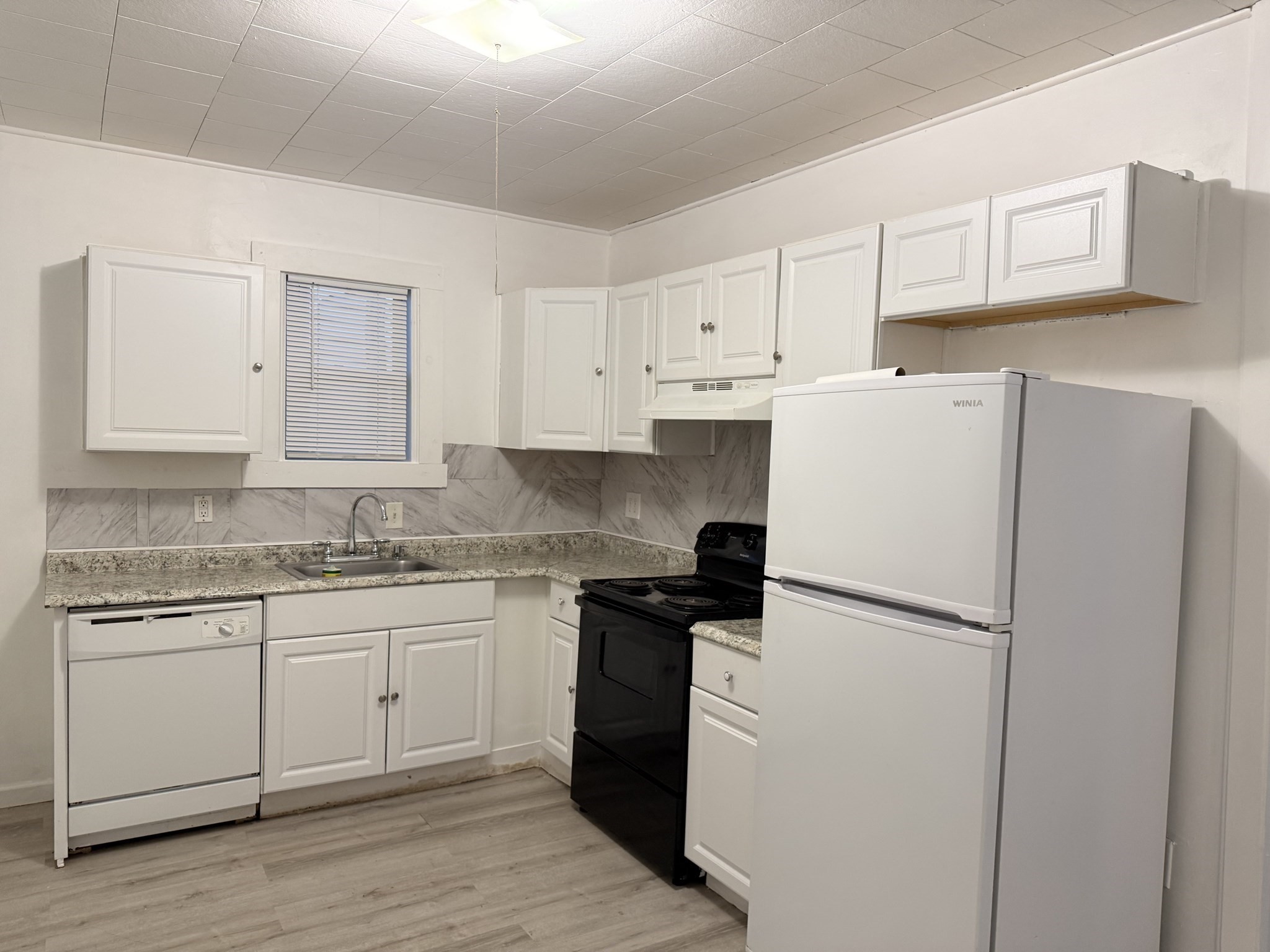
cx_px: 635
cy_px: 476
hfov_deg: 71.6
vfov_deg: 56.8
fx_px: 881
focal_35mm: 24
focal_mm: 6.76
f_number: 1.78
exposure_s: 1/60
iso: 200
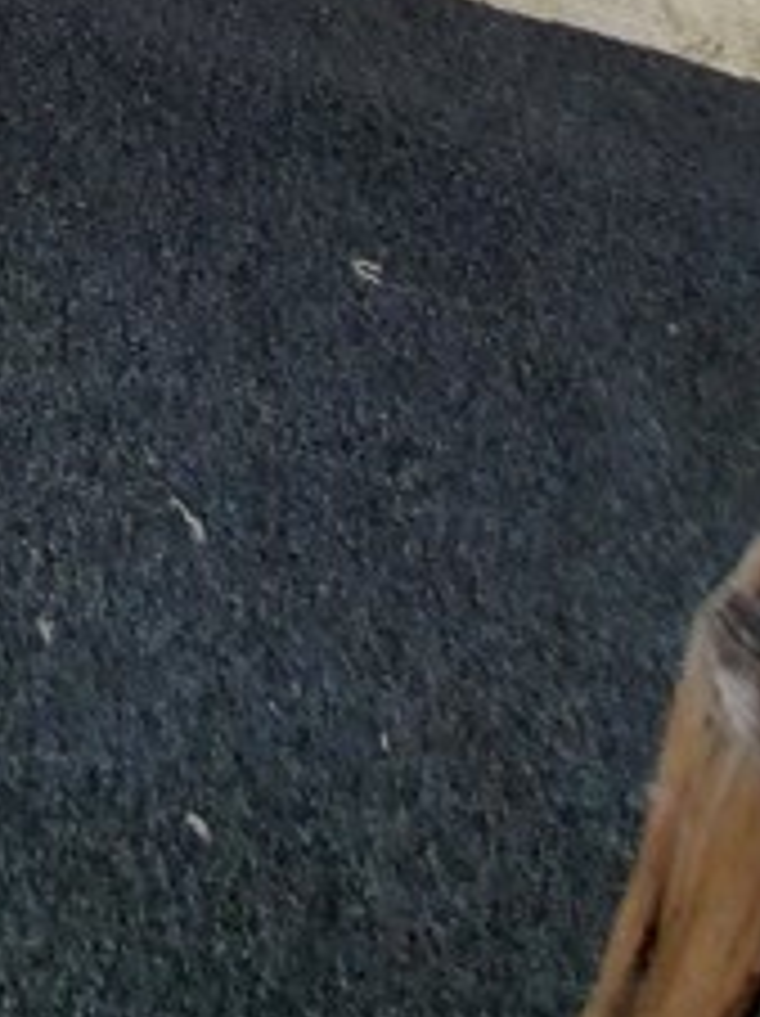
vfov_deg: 16.7
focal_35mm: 59
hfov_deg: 17.8
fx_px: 1730
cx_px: -738
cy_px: -1260
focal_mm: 1.8
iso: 50
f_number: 2.2
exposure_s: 1/289
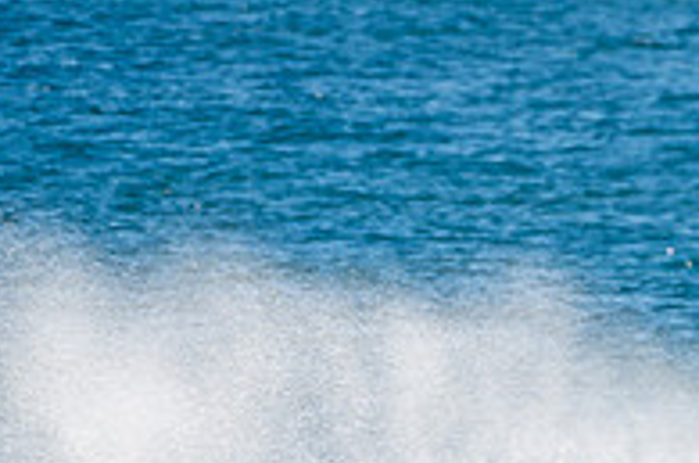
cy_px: 686
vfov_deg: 0.7
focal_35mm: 1827
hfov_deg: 1.1
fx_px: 35388
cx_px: 928
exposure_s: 1/320
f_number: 8
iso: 64
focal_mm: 500
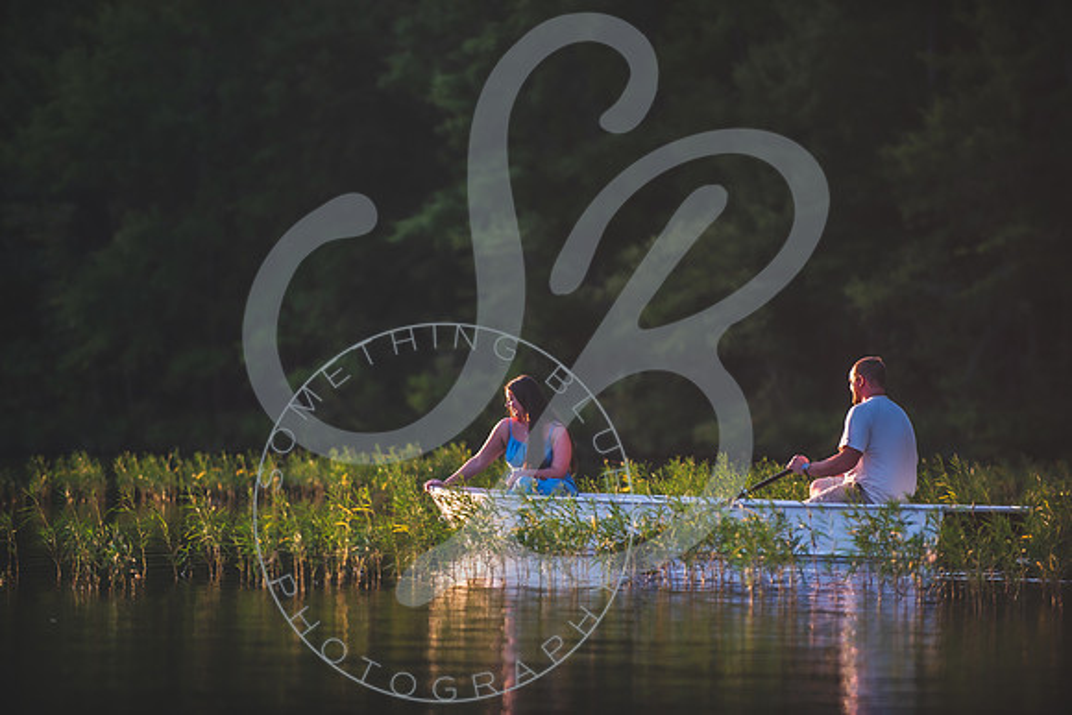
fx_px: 5957
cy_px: 358
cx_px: 536
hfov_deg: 10.3
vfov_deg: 6.9
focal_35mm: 200
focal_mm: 200
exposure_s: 1/400
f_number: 2.8
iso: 200
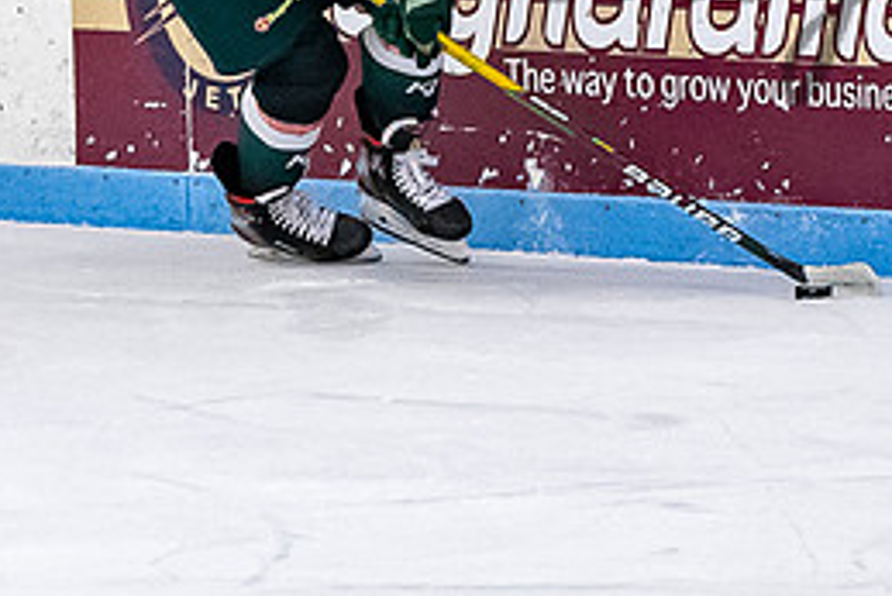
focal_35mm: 782
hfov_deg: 2.6
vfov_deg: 1.8
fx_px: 19386
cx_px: 469
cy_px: -186
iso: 2000
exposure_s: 1/800
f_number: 3.5
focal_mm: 120
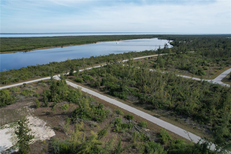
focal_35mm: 22
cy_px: 77
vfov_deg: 57.2
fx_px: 141
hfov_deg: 78.6
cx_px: 116
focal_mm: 8.38
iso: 100
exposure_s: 1/1600
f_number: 2.8
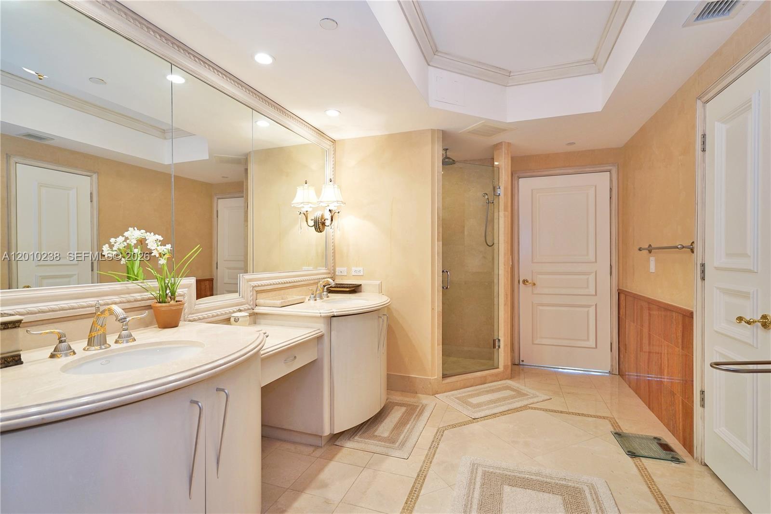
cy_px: 257
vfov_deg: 73.7
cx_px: 386
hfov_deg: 96.7
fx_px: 343
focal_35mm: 16
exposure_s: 1/20
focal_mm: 16
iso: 250
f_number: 4
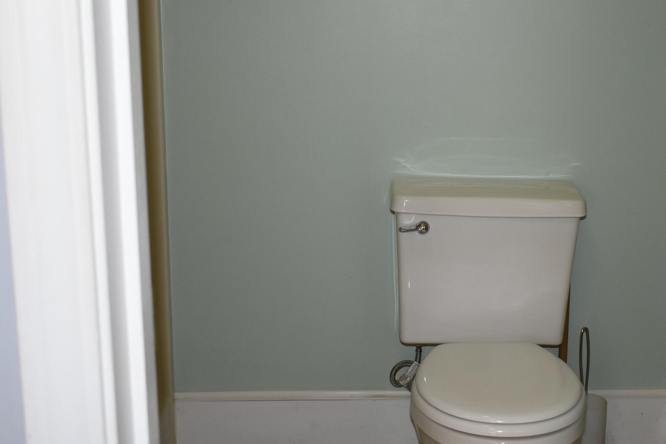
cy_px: 159
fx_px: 1017
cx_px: 408
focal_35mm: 55
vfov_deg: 24.5
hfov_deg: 36.1
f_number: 3.8
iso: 800
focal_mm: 24
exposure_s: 1/200
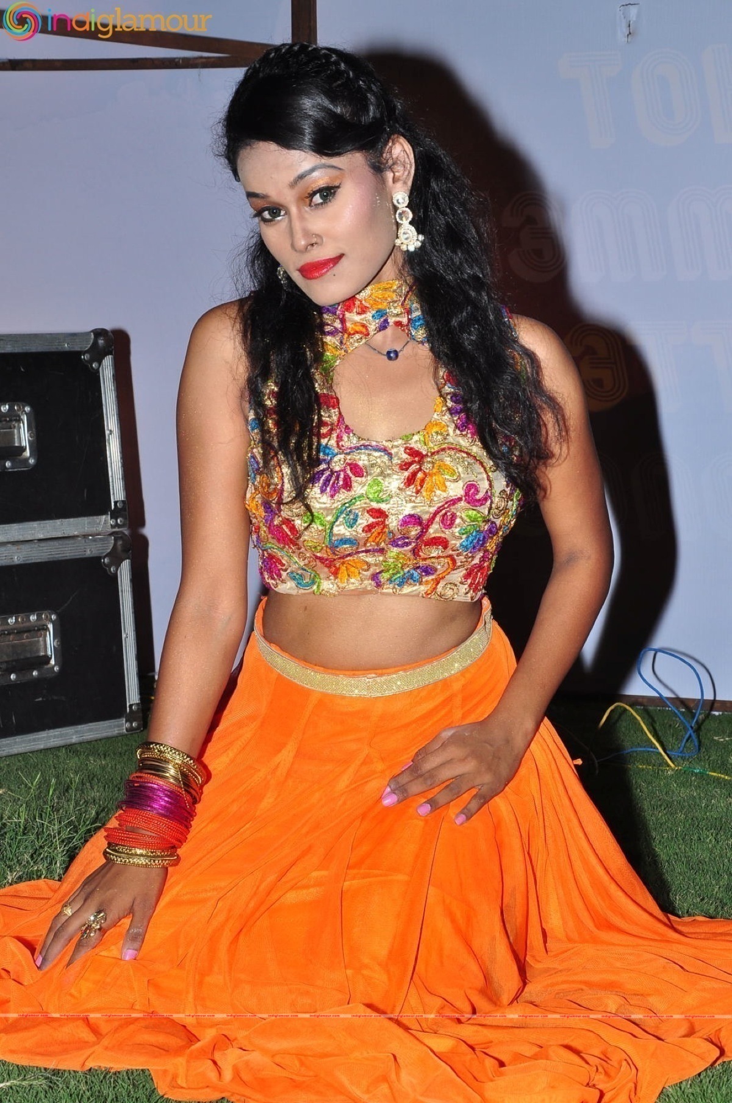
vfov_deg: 26.0
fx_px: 2386
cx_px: 366
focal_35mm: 78
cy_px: 552
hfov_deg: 17.4
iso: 400
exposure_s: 1/125
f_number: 11
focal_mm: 52
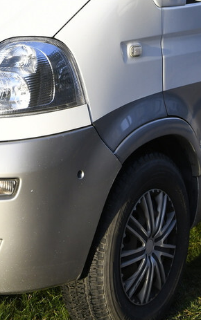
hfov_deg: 12.0
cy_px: 6
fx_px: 954
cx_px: 85
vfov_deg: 18.6
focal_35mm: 109
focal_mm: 31
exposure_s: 1/1250
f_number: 2.8
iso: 400
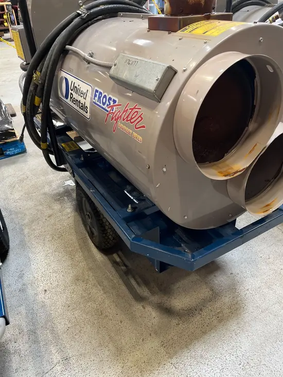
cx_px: 142
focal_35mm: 26
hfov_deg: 53.1
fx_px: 283
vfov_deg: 67.3
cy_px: 188
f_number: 1.6
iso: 250
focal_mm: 5.1
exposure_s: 1/60
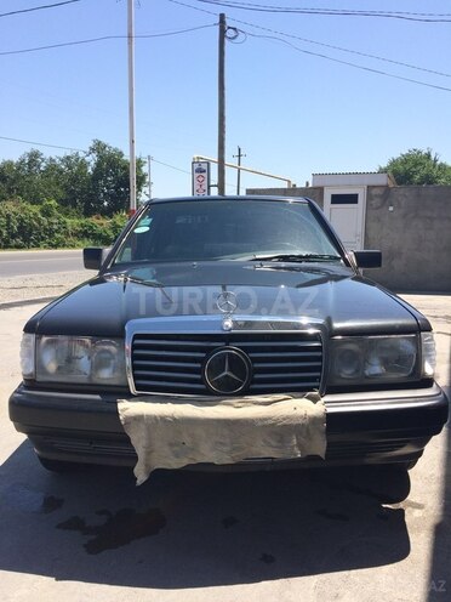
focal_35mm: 29
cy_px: 301
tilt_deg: -7.3
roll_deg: +0.2
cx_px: 226
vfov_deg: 61.7
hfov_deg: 48.2
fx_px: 504
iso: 32
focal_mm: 4.15
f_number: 2.2
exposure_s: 1/1368
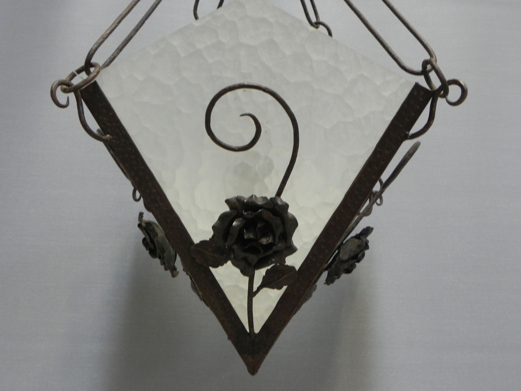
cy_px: 196
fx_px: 617
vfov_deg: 35.1
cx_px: 260
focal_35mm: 41
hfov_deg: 45.8
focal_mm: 7.3
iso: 400
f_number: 3.2
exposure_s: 1/12.2
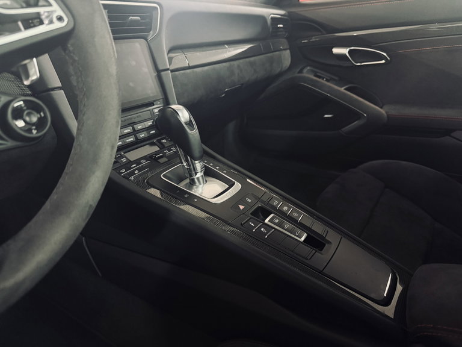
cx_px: 231
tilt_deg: -22.5
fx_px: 320
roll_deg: +2.1
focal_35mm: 24
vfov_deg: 56.8
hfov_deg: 71.6
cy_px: 174
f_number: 1.78
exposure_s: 1/25
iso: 1000
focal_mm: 6.76
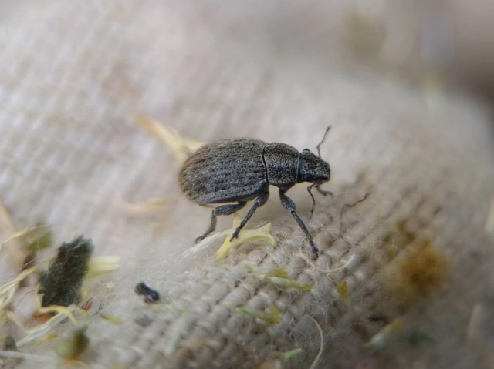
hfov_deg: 67.3
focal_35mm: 26
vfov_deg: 53.0
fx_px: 371
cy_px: 184
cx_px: 247
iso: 50
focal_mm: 5.4
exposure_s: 1/303
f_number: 1.8
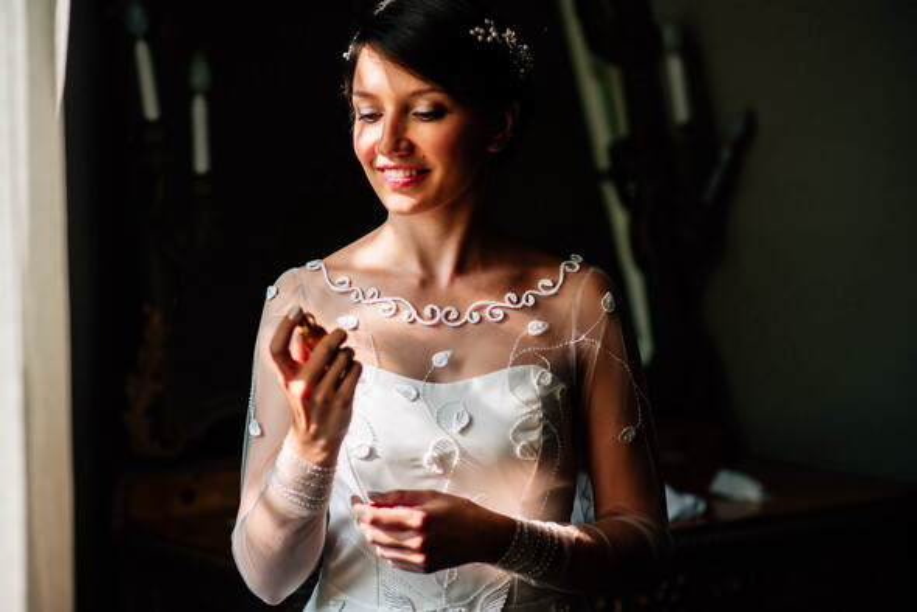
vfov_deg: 16.1
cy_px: 306
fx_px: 2166
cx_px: 458
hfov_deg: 23.9
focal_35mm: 85
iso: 200
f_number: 2.2
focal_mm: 85
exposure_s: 1/3200
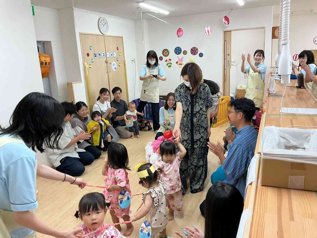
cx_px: 158
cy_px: 119
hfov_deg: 61.7
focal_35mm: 29
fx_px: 266
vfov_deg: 48.2
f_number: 1.8
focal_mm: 3
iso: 40
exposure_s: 1/60
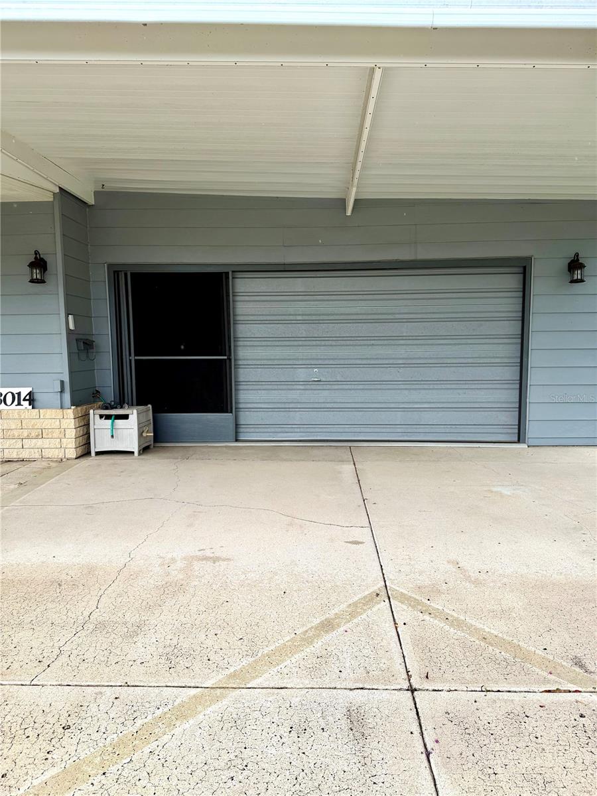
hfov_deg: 56.8
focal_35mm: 24
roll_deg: -1.0
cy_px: 398
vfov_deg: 71.6
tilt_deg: -3.5
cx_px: 298
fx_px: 552
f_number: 1.78
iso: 80
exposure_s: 1/1106
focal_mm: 6.76
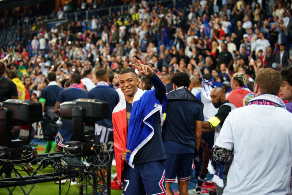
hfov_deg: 28.8
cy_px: 98
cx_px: 146
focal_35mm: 70
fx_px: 568
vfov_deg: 19.5
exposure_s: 1/320
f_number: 3.2
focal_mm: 70
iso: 1600
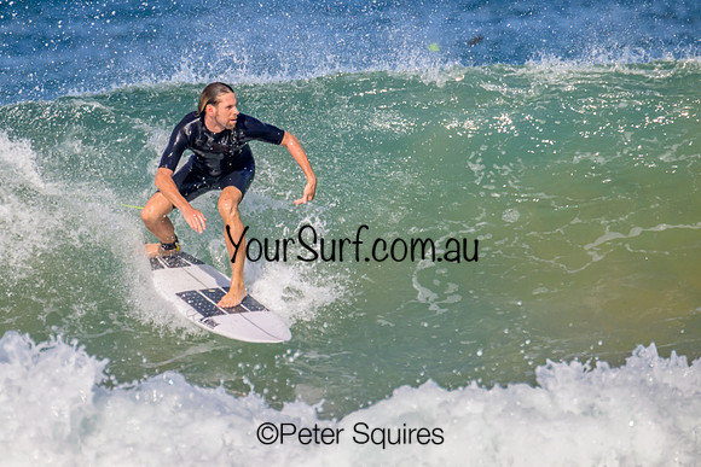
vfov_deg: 1.3
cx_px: 250
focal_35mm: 1029
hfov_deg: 2.0
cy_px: 167
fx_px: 20042
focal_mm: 800
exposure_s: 1/2000
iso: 900
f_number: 11
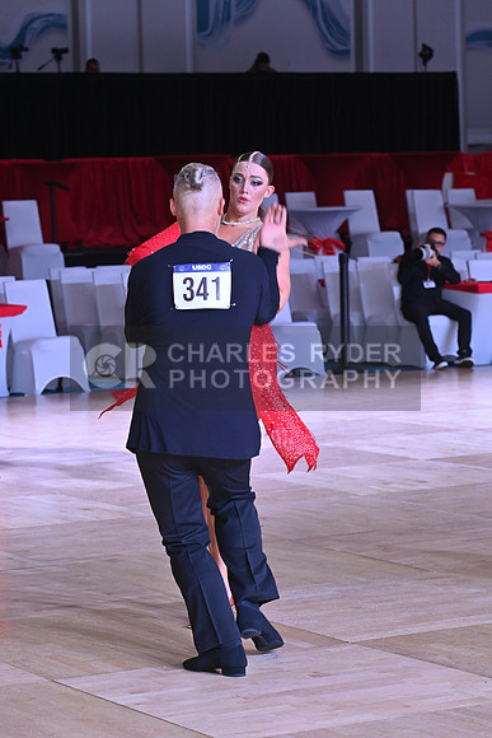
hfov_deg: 11.2
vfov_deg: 16.8
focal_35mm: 122
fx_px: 2499
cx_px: 246
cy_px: 369
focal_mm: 122
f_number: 6.3
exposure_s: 1/200
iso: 1600
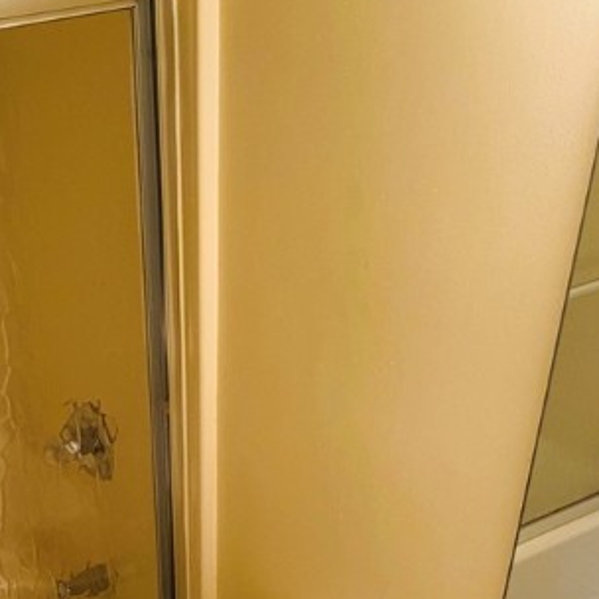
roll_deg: +0.8
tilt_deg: -41.3
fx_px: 1135
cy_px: 711
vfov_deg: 26.4
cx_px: 185
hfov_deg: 29.3
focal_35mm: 58
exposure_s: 1/60
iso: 80
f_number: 1.8
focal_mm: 4.25
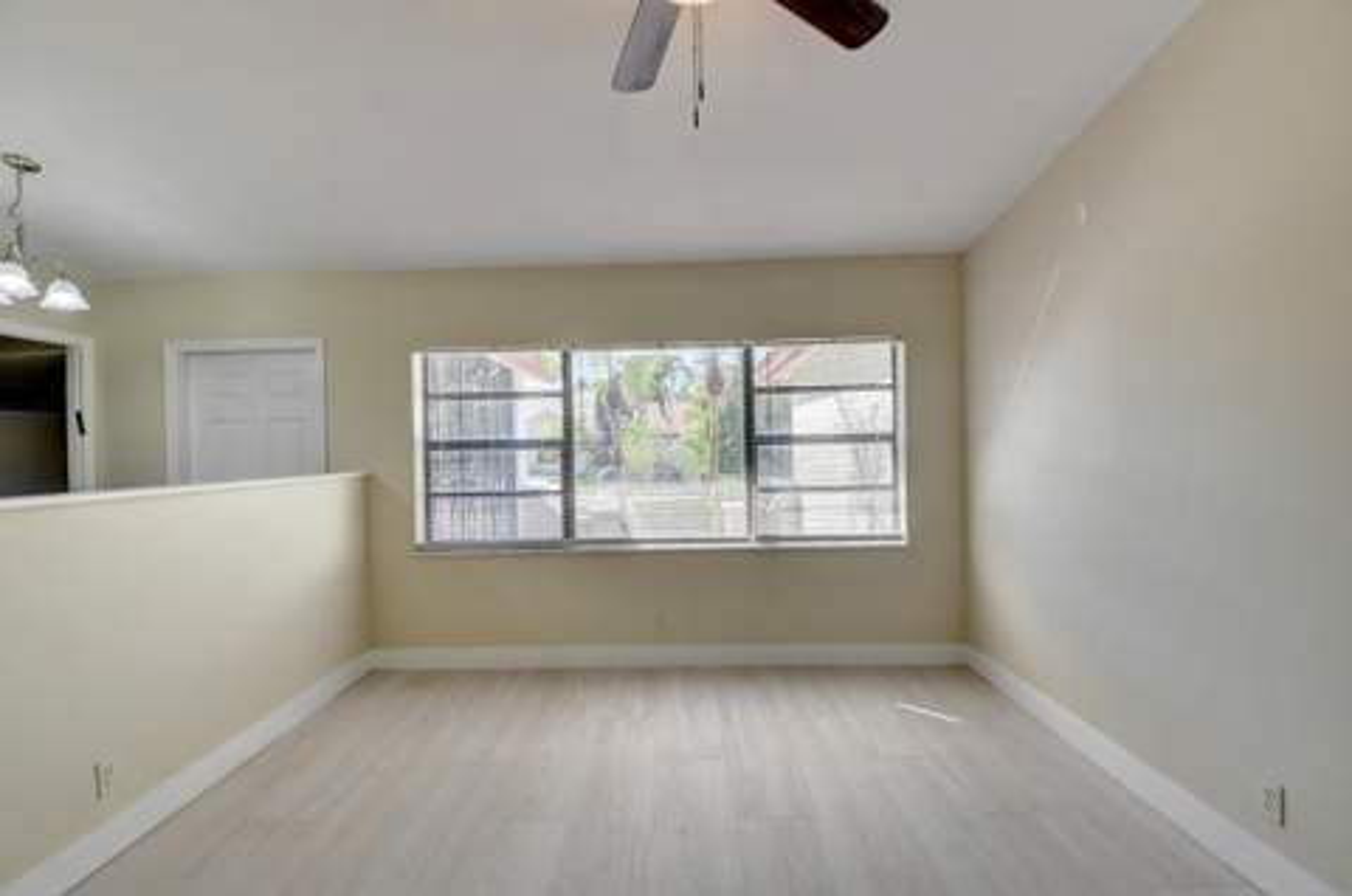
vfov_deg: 77.1
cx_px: 676
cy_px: 448
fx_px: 562
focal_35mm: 15
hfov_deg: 100.5
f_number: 8
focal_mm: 10
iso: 640
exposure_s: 1/125
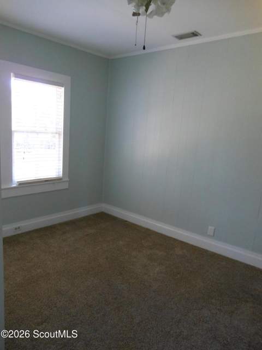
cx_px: 131
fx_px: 252
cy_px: 175
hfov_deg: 54.9
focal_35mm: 25
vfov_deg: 69.4
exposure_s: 1/25
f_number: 3.2
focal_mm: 4.5
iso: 400
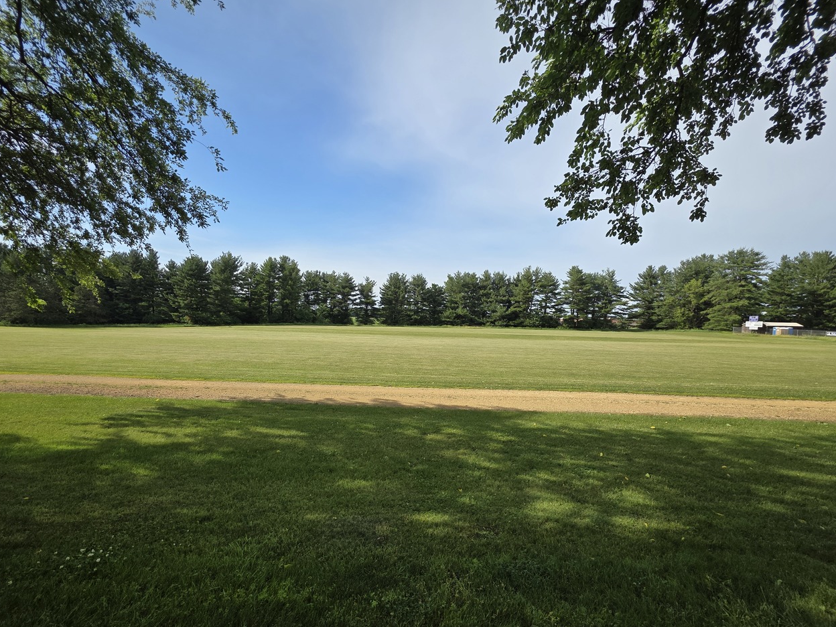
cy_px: 348
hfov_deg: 98.2
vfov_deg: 81.4
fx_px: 362
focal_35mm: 15
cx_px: 408
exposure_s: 1/1756
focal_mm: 2.2
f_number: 1.9
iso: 40
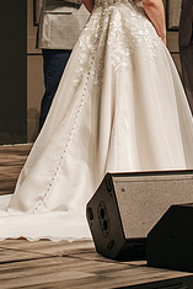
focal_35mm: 187
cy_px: -19
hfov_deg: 7.3
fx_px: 1501
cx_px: 227
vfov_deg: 10.9
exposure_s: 1/200
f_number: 3.2
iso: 640
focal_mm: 50
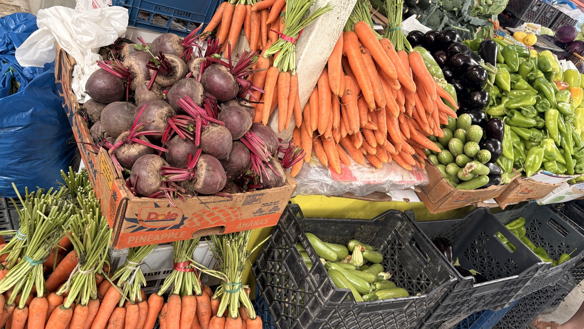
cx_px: 291
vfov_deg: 40.2
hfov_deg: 66.1
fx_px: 449
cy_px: 152
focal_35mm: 29
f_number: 1.6
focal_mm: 5.96
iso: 125
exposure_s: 1/108
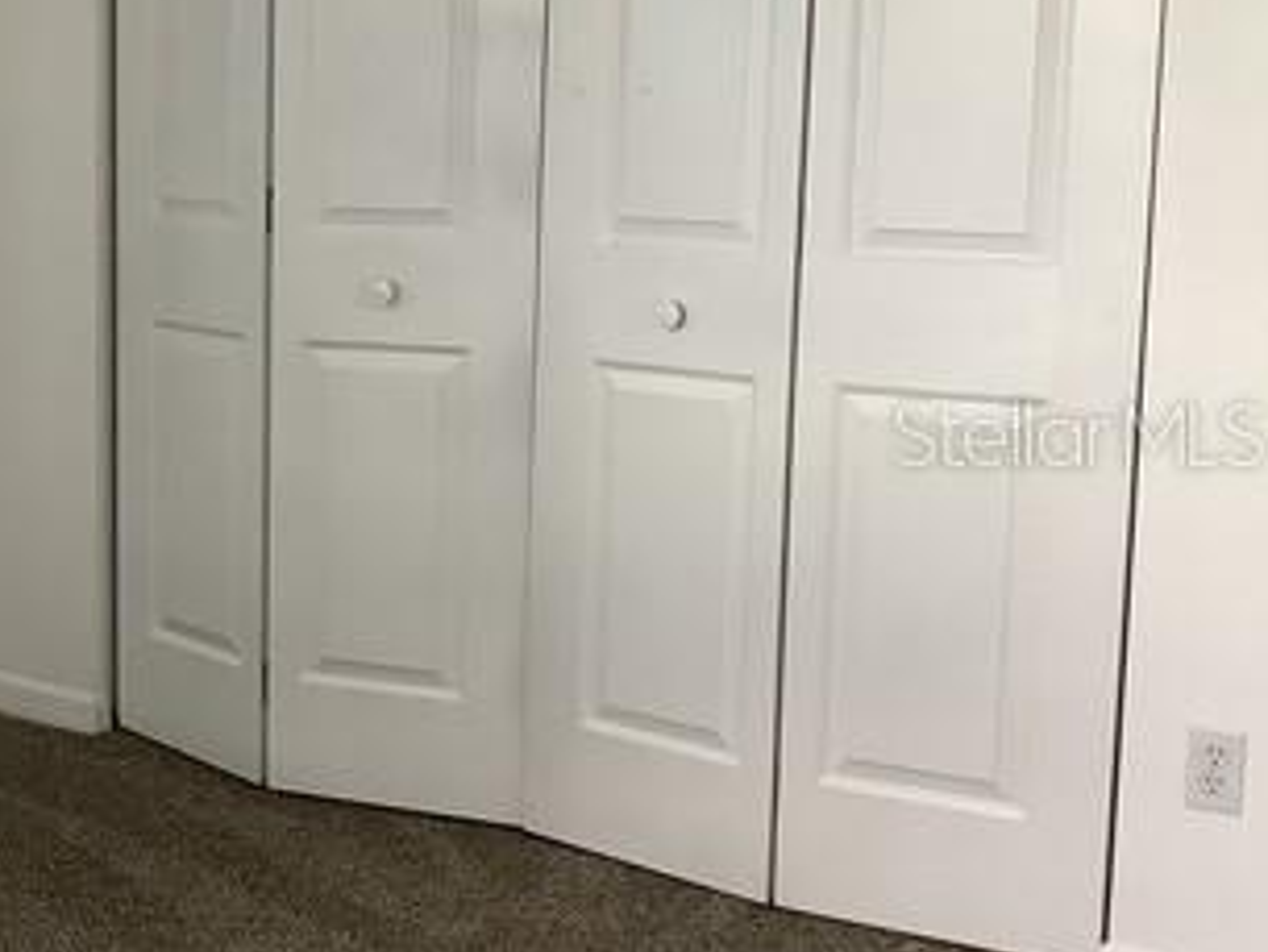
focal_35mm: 65
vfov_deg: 22.6
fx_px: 2382
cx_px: -46
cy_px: 432
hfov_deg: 27.8
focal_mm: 3.3
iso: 80
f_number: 2.4
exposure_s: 1/60
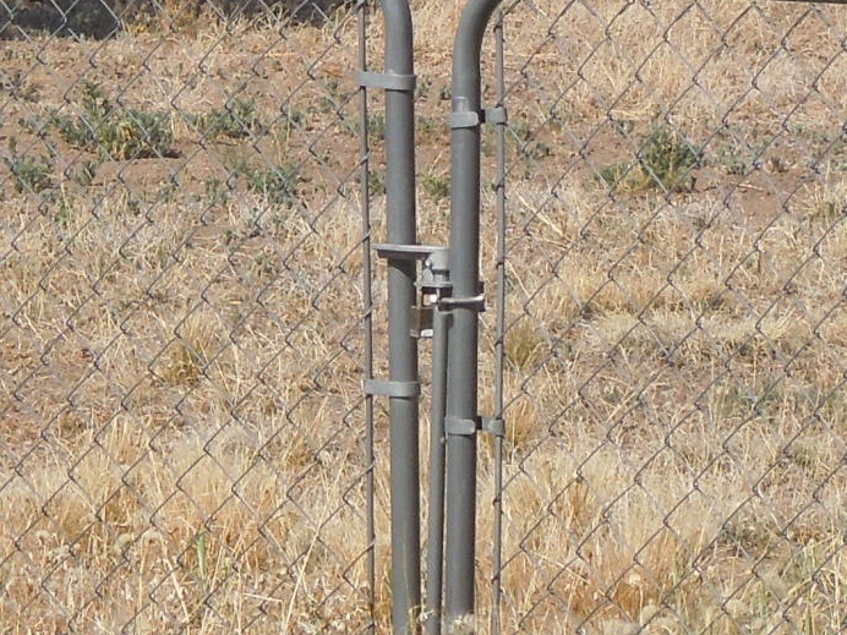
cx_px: 242
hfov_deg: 6.6
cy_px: -526
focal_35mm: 299
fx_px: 7316
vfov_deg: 4.9
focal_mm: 12.5
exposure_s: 1/800
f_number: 4.4
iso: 100
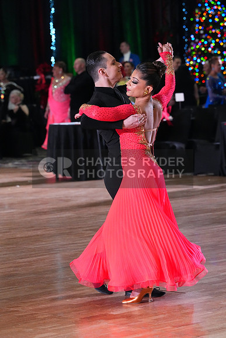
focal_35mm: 153
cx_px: 113
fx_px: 1440
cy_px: 169
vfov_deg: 13.4
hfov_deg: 9.0
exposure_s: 1/400
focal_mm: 153
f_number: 5.6
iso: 10000
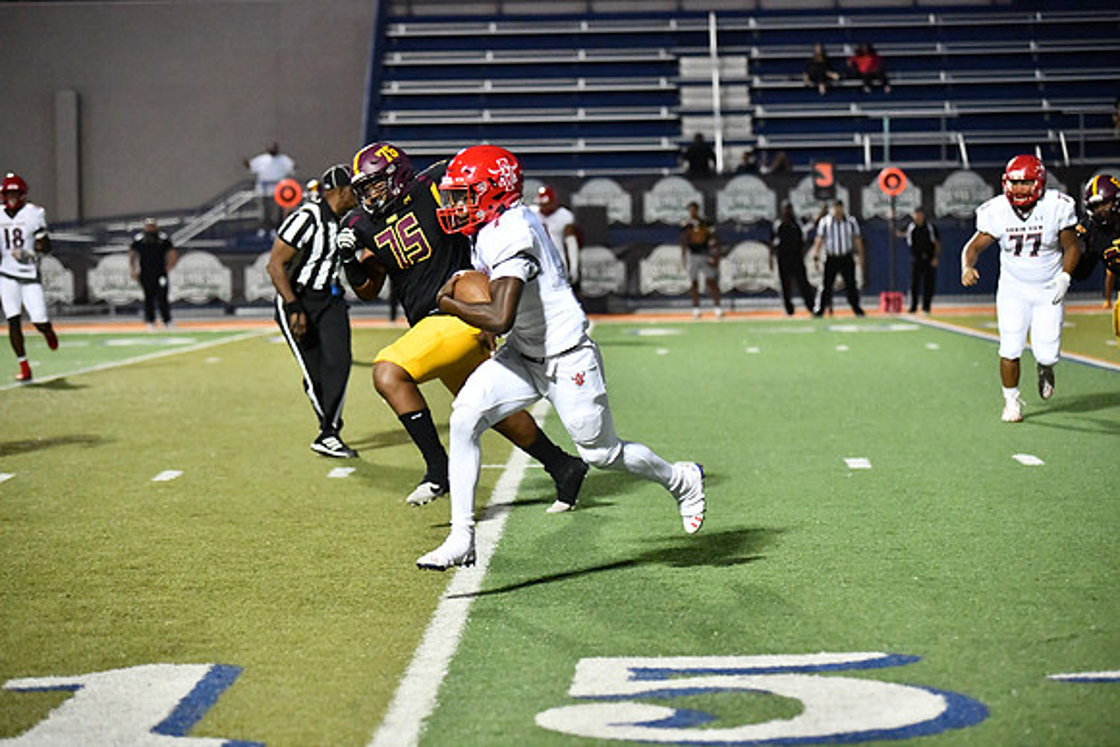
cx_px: 560
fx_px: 3796
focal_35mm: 122
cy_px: 374
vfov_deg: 11.2
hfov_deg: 16.8
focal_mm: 122
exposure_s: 1/3200
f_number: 3.2
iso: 14400
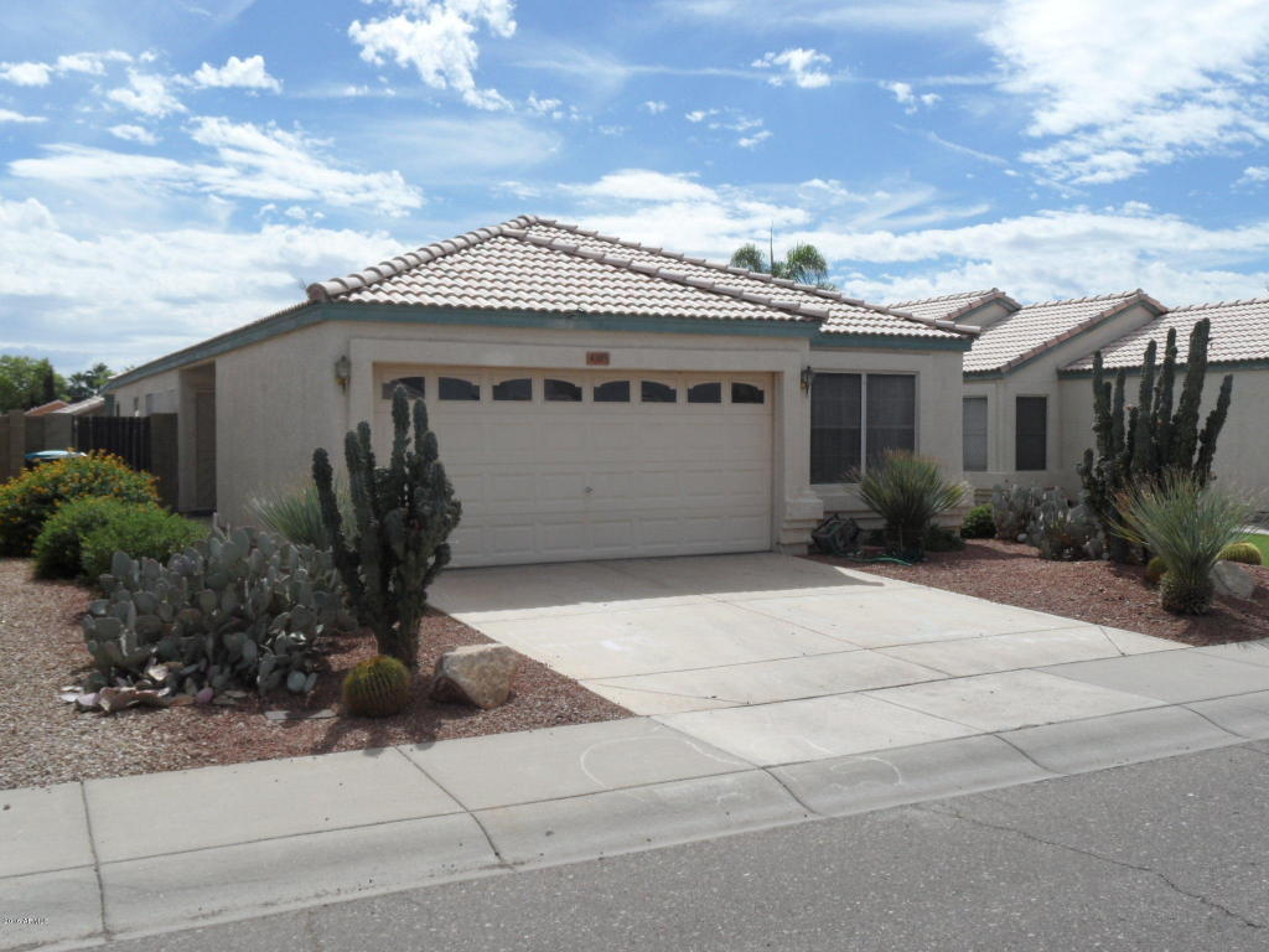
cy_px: 476
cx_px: 634
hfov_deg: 56.8
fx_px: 1173
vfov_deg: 44.2
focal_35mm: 32
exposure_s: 1/750
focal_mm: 5.3
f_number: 5
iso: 80
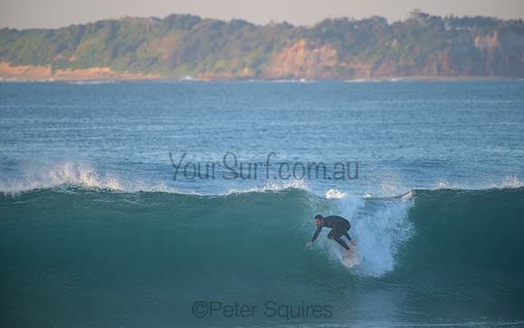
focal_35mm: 512
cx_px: 262
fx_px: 7314
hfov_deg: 4.1
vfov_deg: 2.6
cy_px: 159
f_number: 5.6
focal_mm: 500
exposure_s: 1/1250
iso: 720
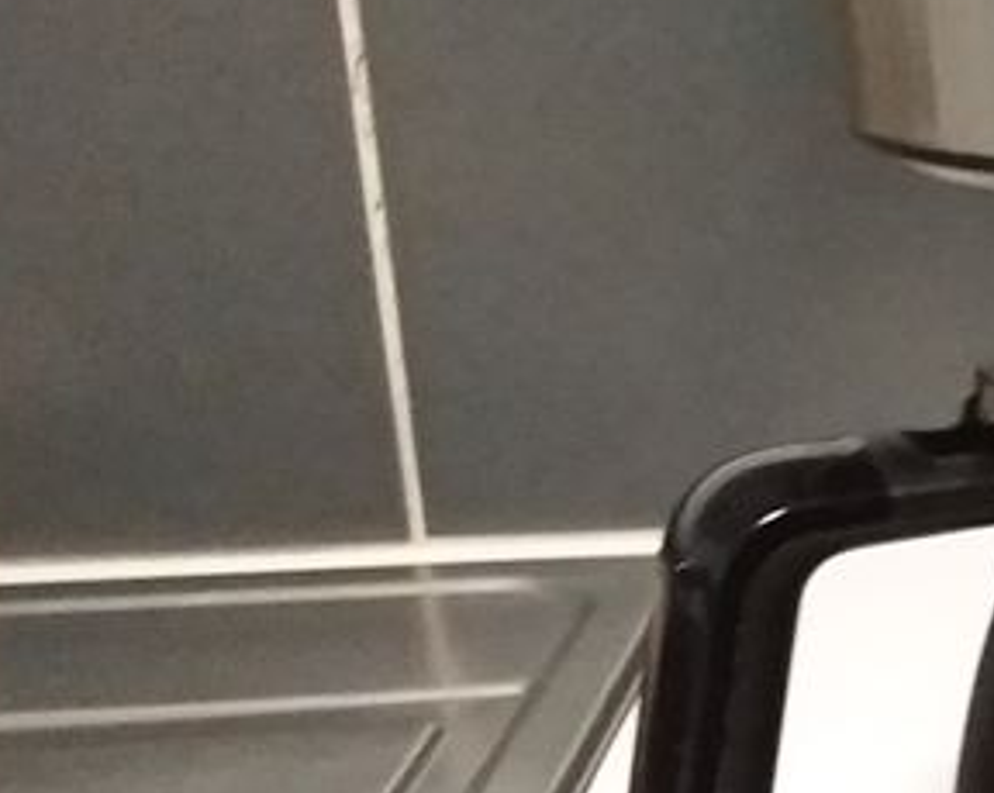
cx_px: 1688
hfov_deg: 17.2
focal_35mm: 95
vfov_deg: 16.2
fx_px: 2793
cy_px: 465
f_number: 1.9
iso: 400
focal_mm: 2.91
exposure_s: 1/15
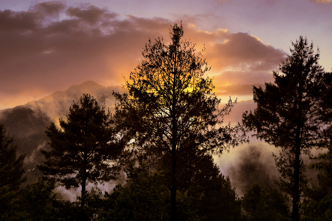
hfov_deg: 49.6
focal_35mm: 39
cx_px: 166
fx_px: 360
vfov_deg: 34.2
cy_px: 110
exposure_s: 1/125
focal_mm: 26
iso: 125
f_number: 4
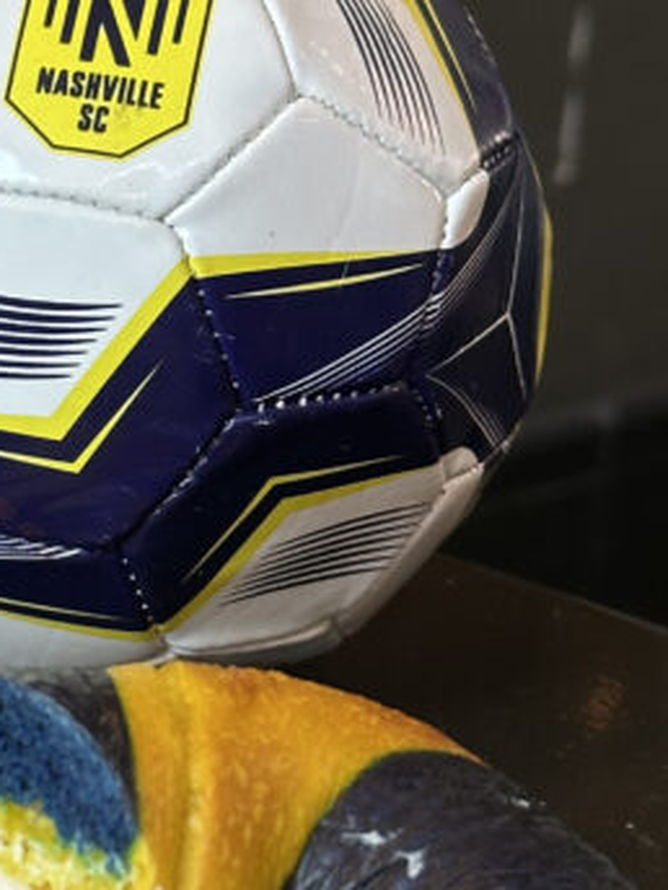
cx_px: -262
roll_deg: +1.4
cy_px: 476
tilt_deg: -29.9
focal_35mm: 143
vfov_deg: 13.8
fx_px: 3679
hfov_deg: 10.1
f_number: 1.78
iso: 64
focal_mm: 6.86
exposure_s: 1/120
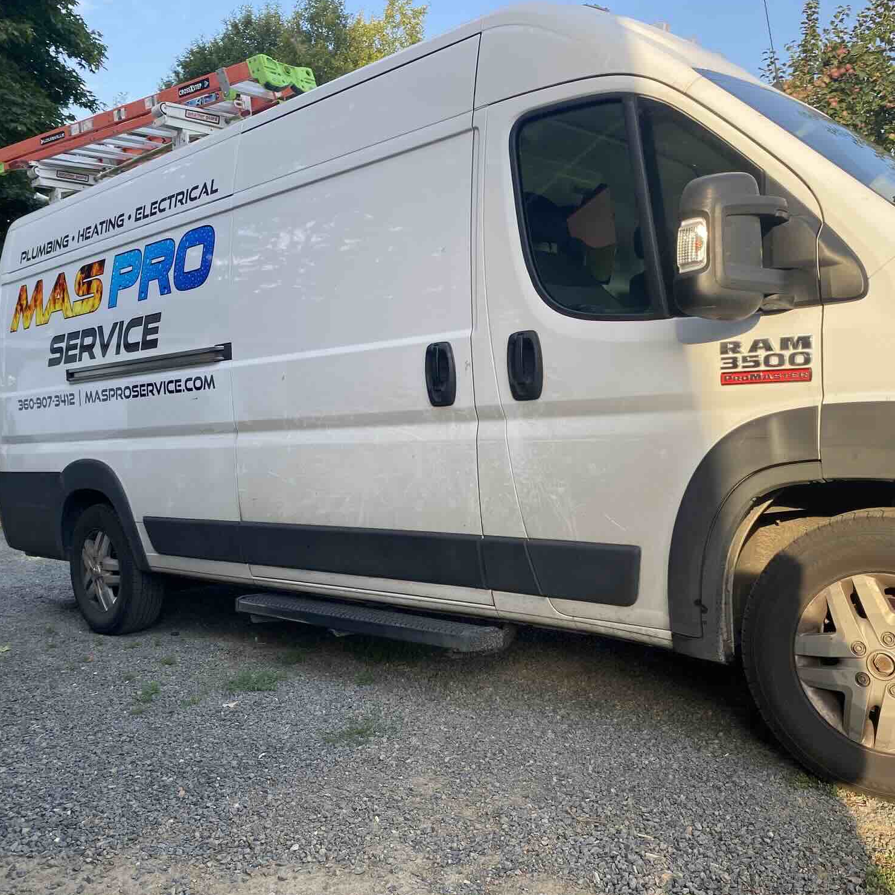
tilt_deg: -2.0
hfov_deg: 52.5
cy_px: 448
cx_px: 485
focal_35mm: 31
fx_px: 907
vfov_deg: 52.5
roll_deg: +3.0
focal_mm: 4.25
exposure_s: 1/389
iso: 32
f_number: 1.8
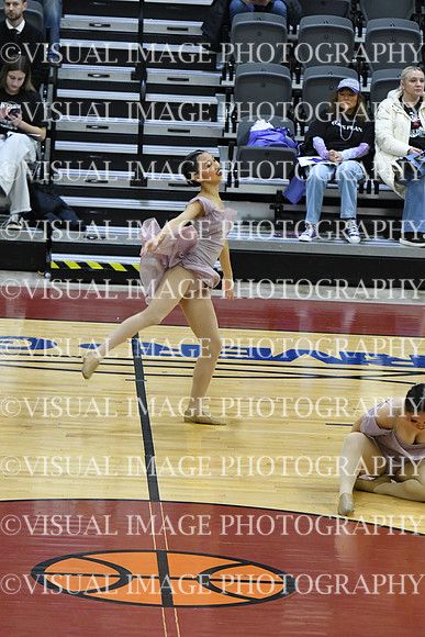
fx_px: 3982
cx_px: 212
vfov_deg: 9.1
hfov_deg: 6.1
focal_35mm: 225
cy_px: 318
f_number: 3.5
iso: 4000
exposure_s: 1/400
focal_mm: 150
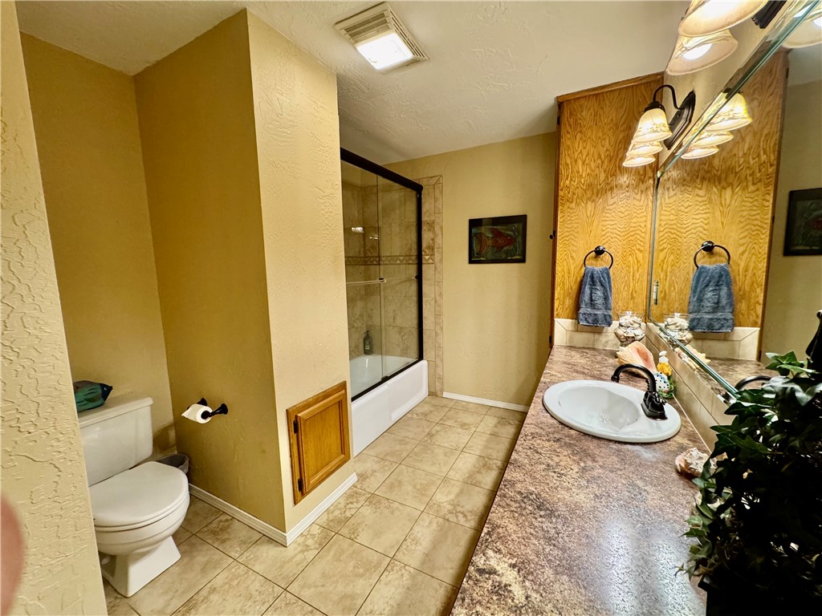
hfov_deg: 102.1
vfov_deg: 85.7
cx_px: 411
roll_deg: +1.1
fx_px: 332
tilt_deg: -9.0
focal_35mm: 14
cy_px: 308
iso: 250
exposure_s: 1/60
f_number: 2.2
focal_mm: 2.22
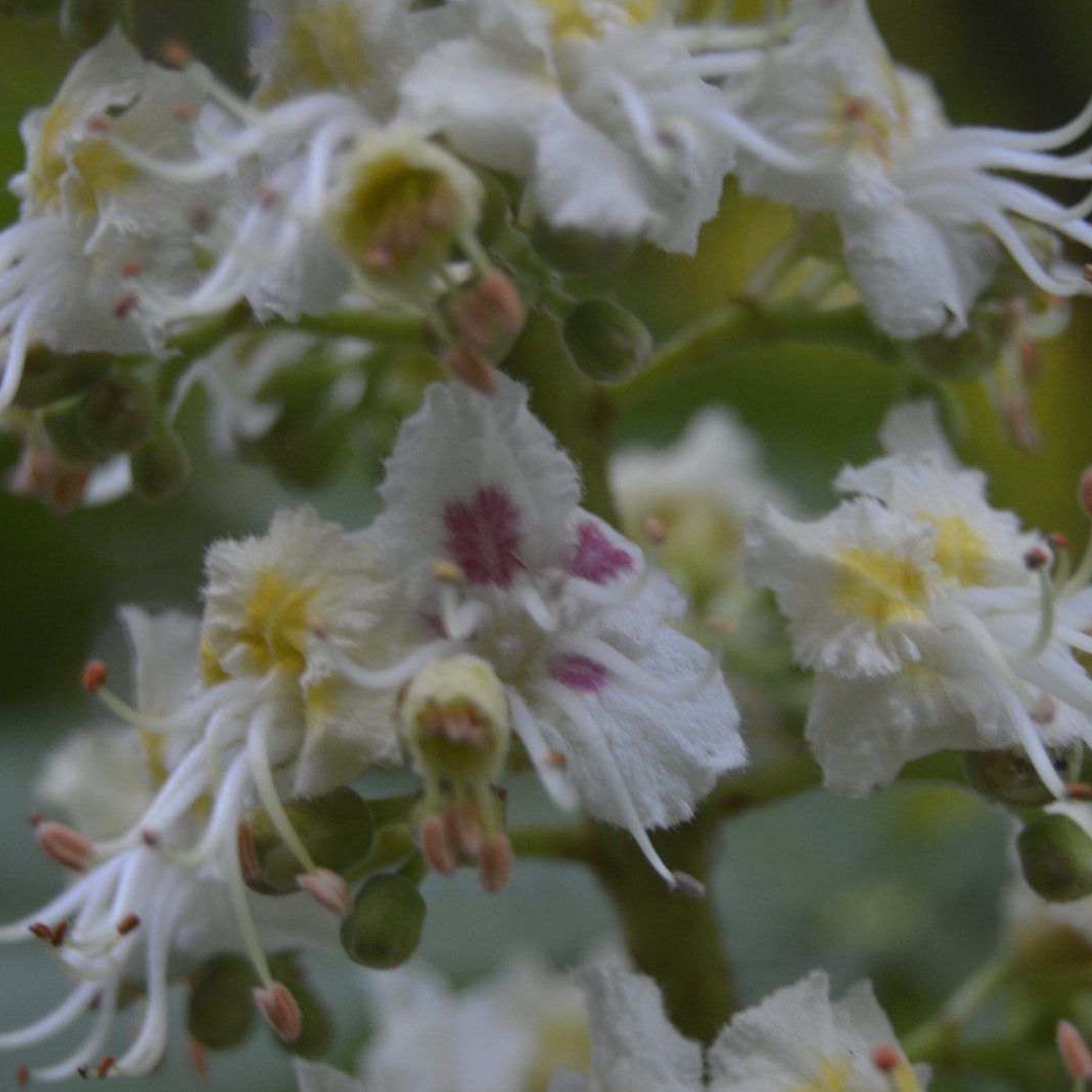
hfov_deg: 16.5
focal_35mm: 106
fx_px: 3770
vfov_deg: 16.5
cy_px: 588
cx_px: 545
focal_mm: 55
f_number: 5.6
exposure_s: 1/60
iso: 560
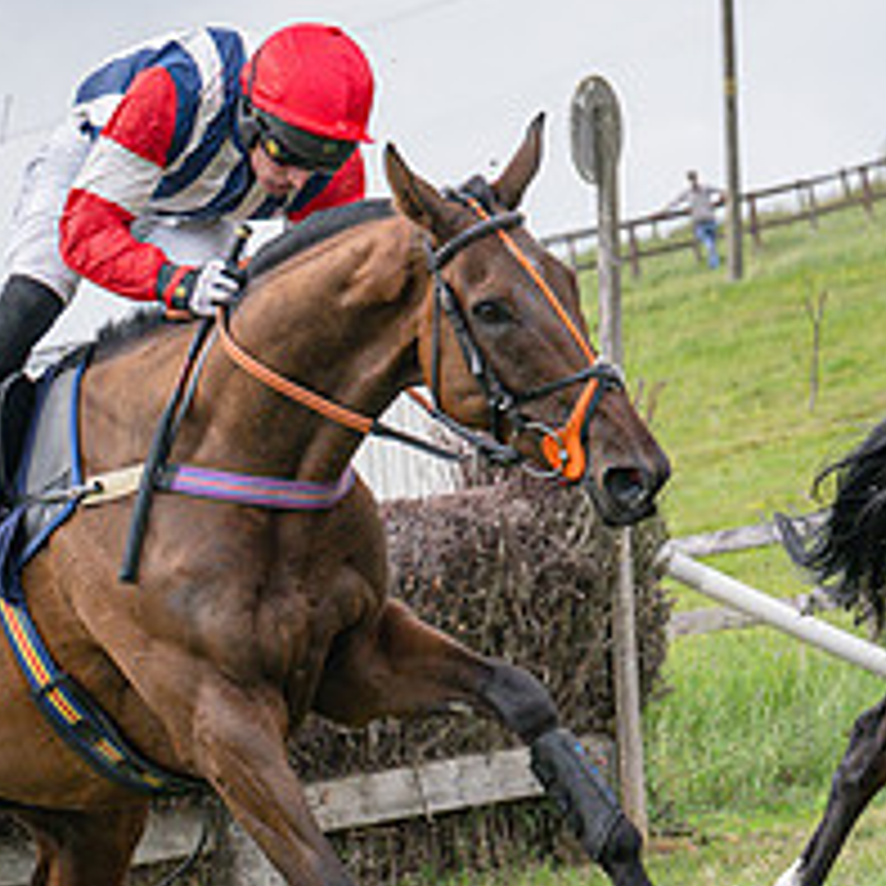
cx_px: 944
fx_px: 7587
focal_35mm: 262
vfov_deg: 6.7
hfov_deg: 6.7
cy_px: 567
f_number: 4.5
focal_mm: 70
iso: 400
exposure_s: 1/1600
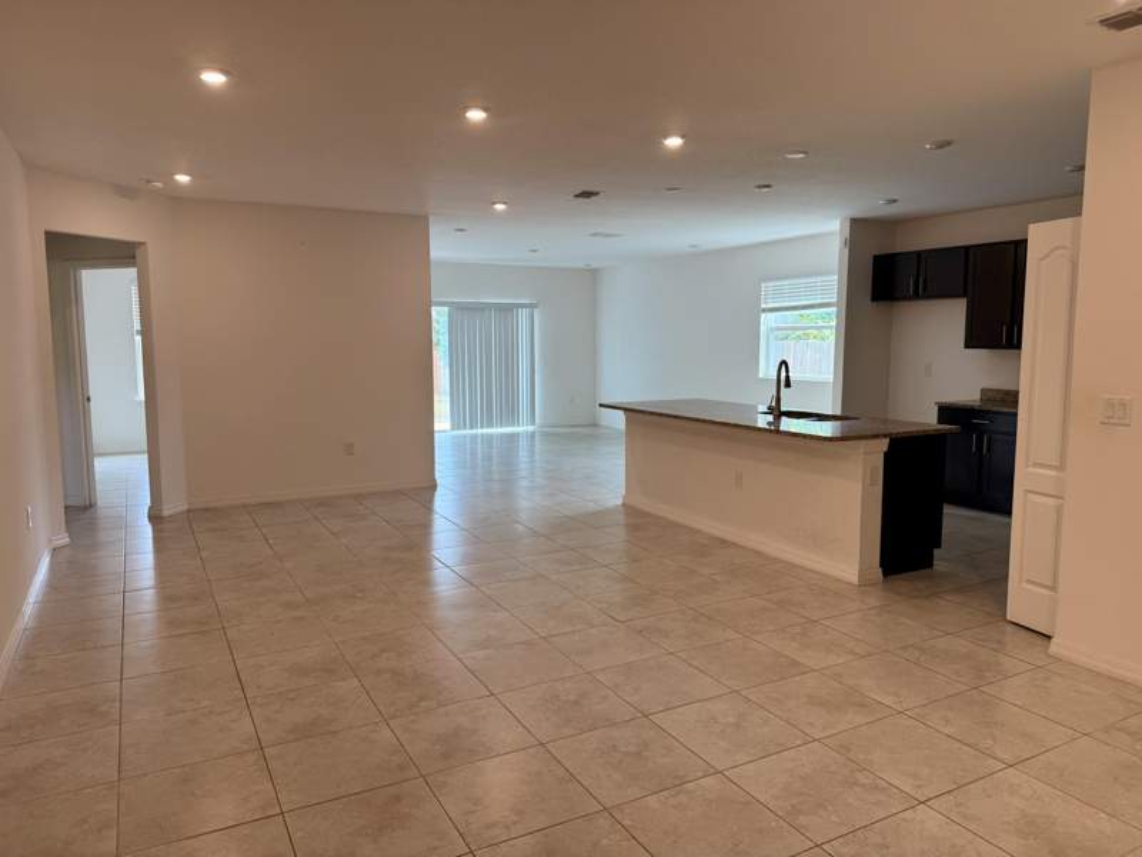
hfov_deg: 71.6
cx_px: 571
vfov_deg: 56.8
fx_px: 792
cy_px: 428
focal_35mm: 24
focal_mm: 6.76
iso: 100
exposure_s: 1/120
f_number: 1.78
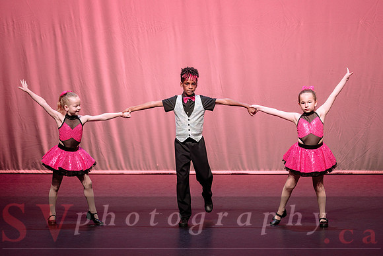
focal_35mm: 181
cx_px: 198
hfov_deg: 11.3
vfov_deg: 7.6
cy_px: 102
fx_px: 1927
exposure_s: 1/400
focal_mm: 150
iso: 1250
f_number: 2.8
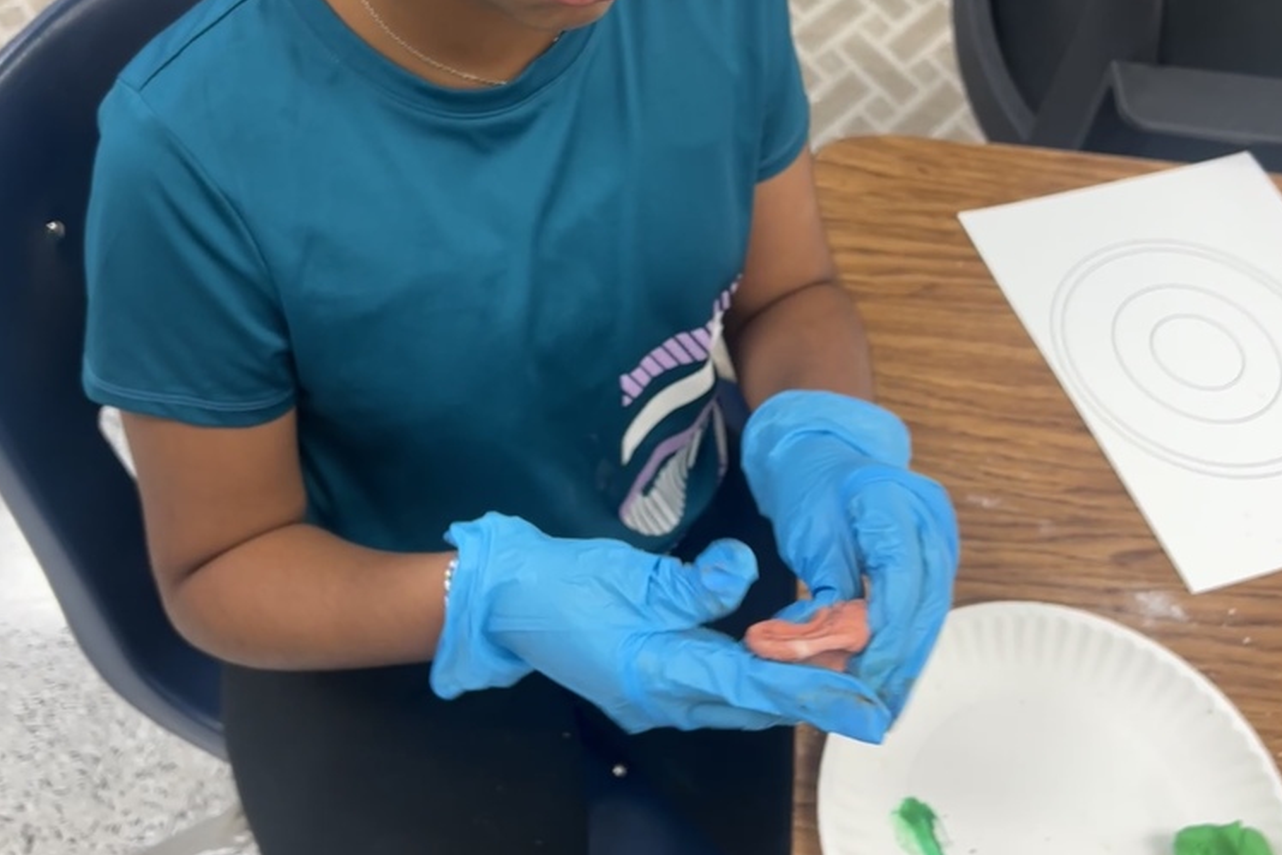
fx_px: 1318
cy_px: 295
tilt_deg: -52.8
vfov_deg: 35.6
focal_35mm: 37
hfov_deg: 51.9
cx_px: 631
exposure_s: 1/60
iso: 80
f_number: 1.5
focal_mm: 5.7
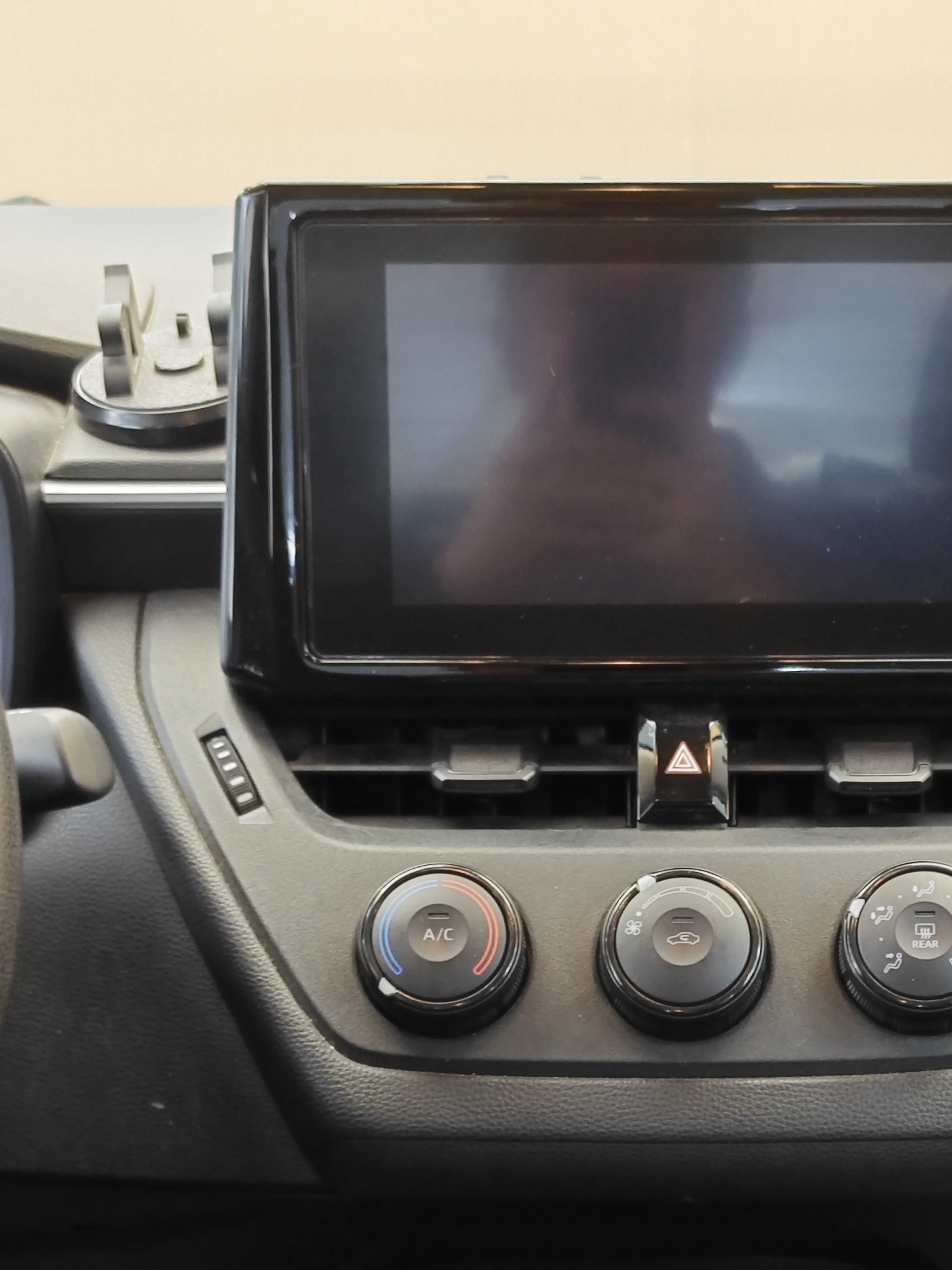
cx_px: 685
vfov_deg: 20.4
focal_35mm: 94
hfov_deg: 15.7
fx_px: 3447
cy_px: 1181
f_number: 1.9
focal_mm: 8.7
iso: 320
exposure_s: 1/25
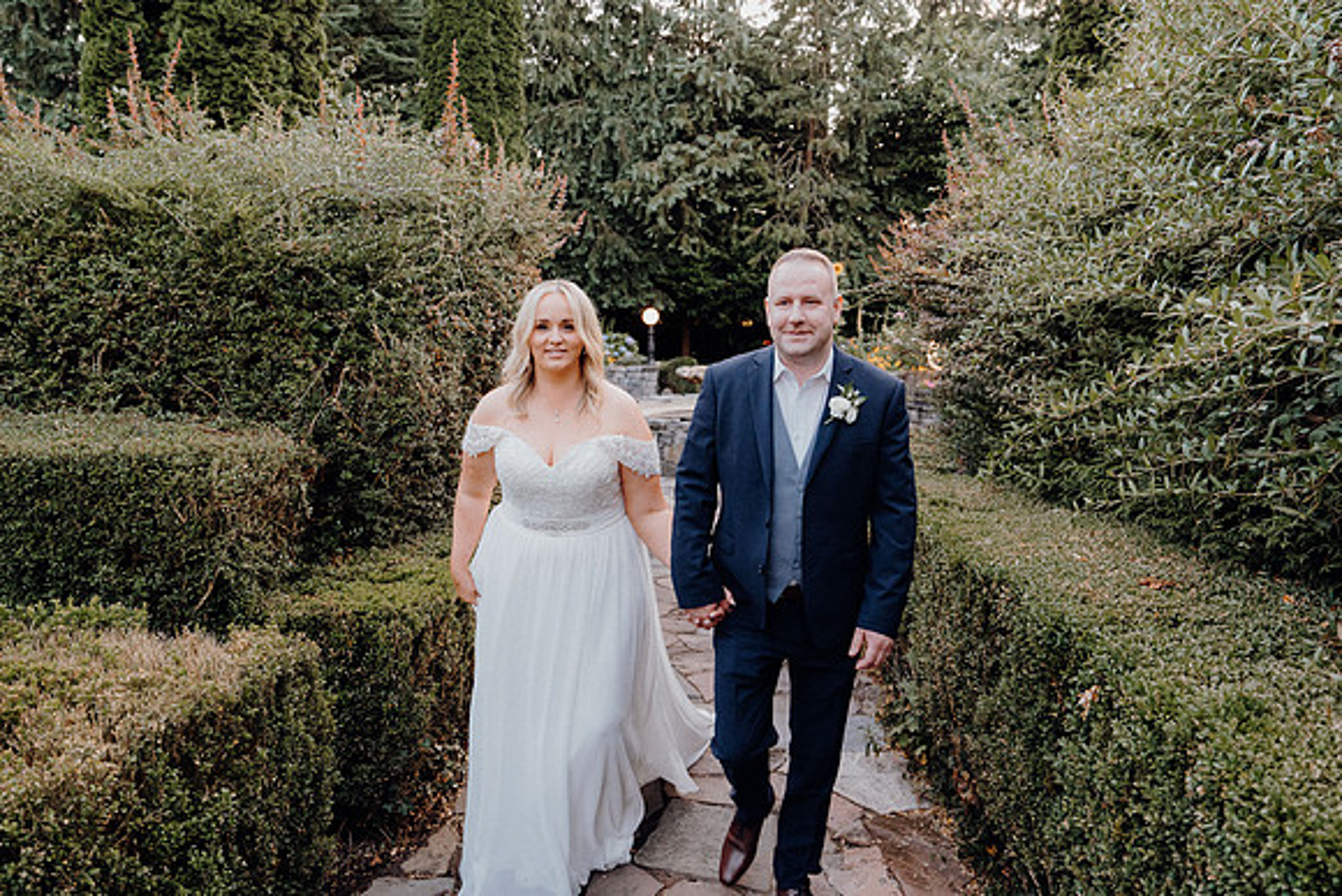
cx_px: 671
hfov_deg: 73.7
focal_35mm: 24
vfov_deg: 53.2
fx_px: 895
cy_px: 448
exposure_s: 1/160
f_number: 3.5
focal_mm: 24
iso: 4000
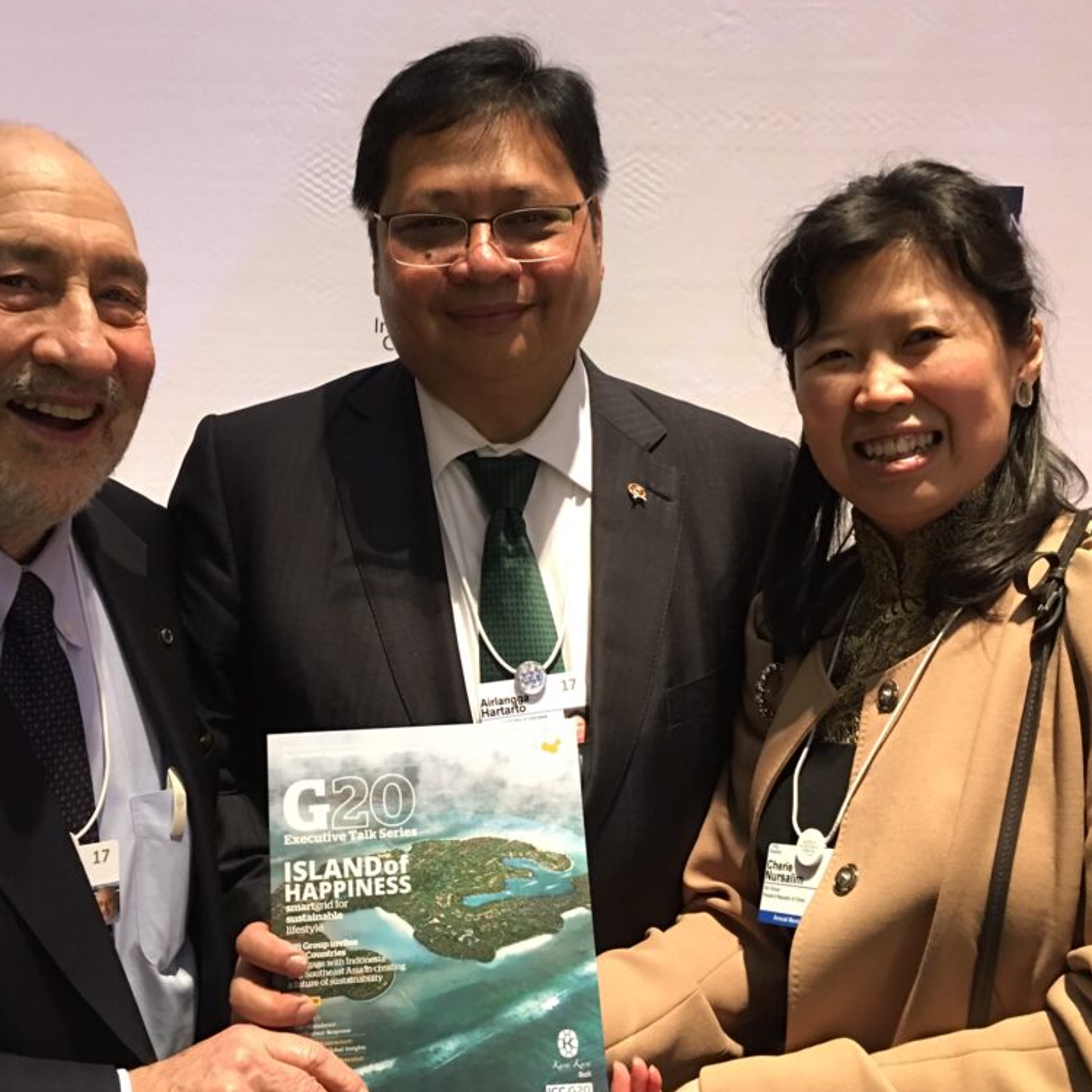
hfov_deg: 47.0
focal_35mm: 35
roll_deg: -2.8
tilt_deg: -7.1
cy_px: 545
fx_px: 1249
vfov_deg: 47.2
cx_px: 447
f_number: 2.2
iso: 100
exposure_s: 1/8
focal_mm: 4.15
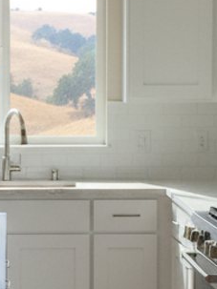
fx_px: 862
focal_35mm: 103
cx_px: 24
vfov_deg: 19.0
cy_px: 192
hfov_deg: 14.2
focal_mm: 5.7
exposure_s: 1/367
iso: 164
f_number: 1.6
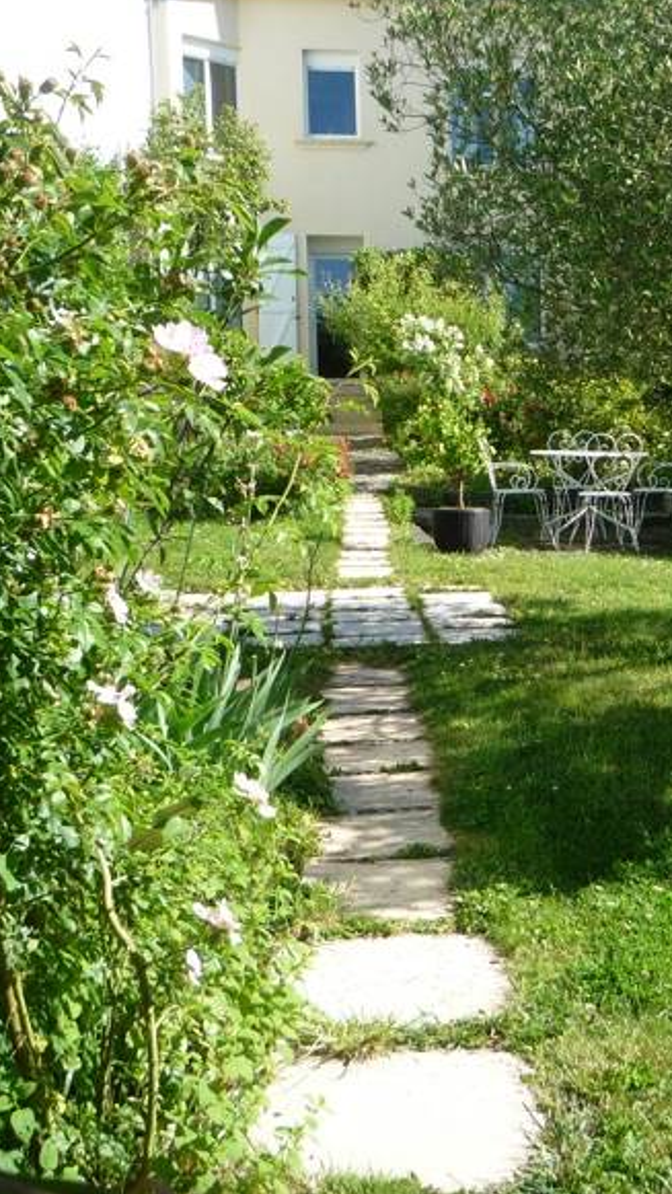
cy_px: 600
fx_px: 1425
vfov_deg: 45.5
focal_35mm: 45
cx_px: 621
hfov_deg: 25.6
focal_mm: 5.2
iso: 100
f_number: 4
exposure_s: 1/320
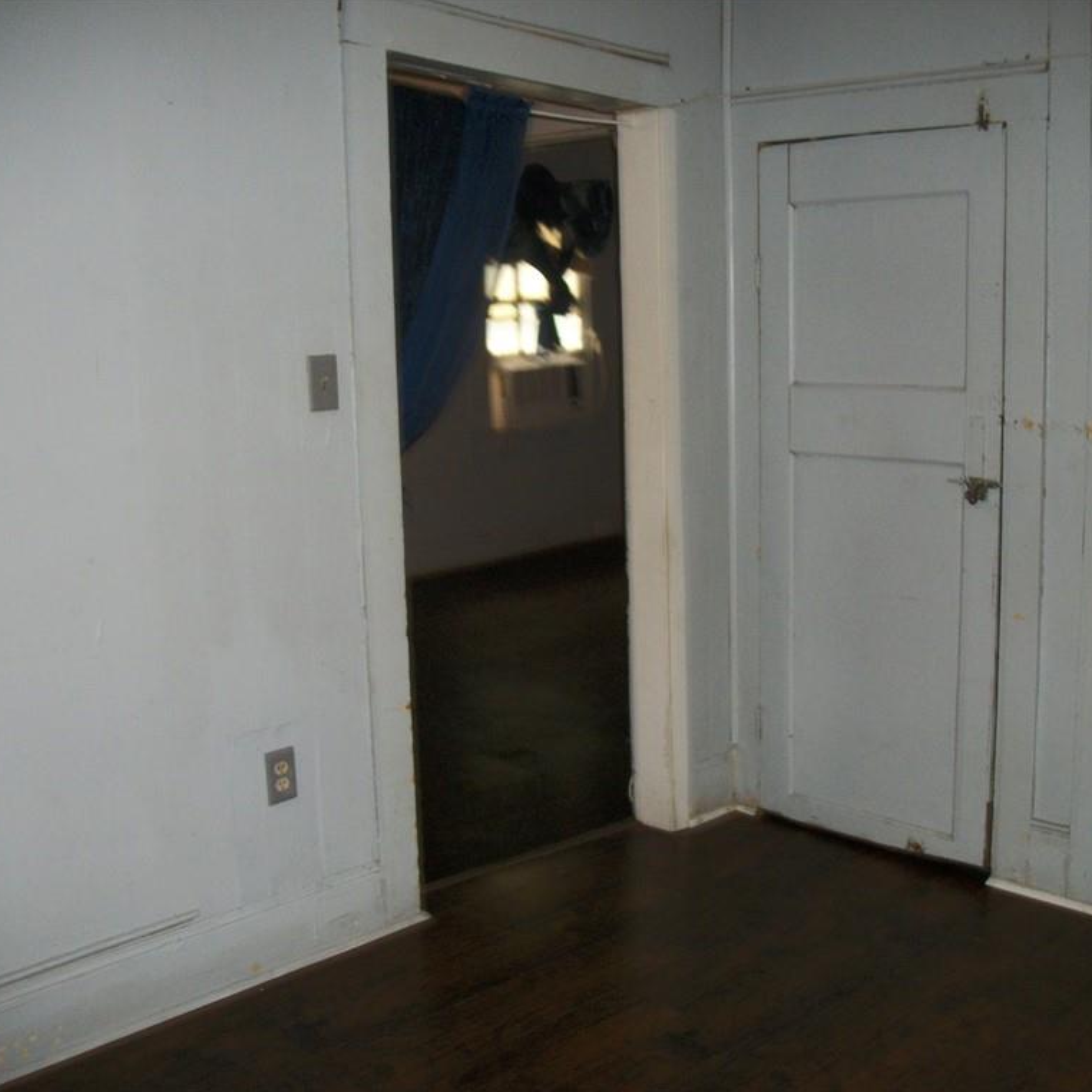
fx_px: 1356
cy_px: 545
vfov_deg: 43.9
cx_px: 578
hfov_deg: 43.8
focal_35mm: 38
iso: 160
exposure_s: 1/30
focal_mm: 5.7
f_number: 2.9
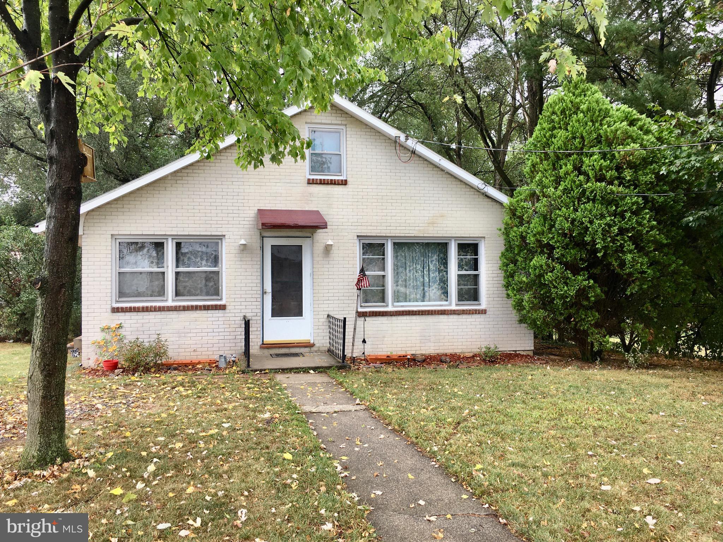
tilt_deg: +1.7
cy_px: 271
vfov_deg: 48.2
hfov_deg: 61.7
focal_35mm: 29
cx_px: 362
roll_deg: +0.4
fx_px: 606
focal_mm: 4.15
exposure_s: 1/178
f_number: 2.2
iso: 25
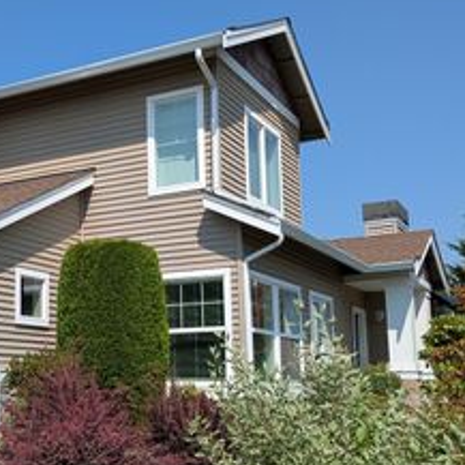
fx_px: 775
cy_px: 275
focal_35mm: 51
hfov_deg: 32.7
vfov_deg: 33.3
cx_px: 111
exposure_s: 1/2451
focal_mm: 5.43
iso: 45
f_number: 1.89
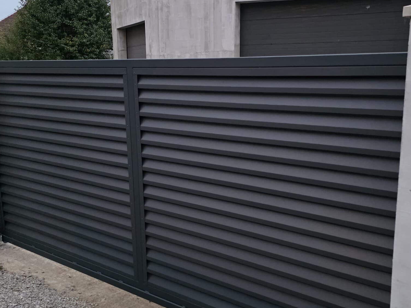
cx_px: 231
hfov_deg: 47.8
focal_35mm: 39
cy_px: 157
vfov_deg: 36.8
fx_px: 463
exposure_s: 1/100
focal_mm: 6.3
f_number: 1.7
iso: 2000
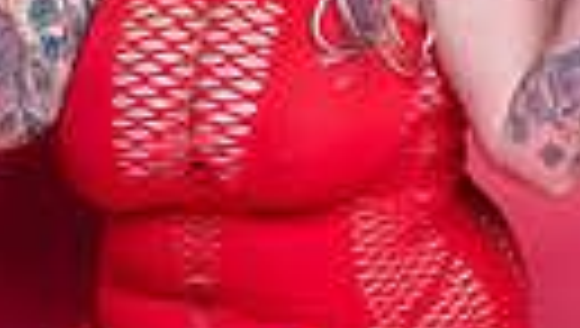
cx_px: 283
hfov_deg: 16.7
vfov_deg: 9.1
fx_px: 1971
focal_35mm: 128
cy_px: -247
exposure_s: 1/400
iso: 250
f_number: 5.6
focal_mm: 35
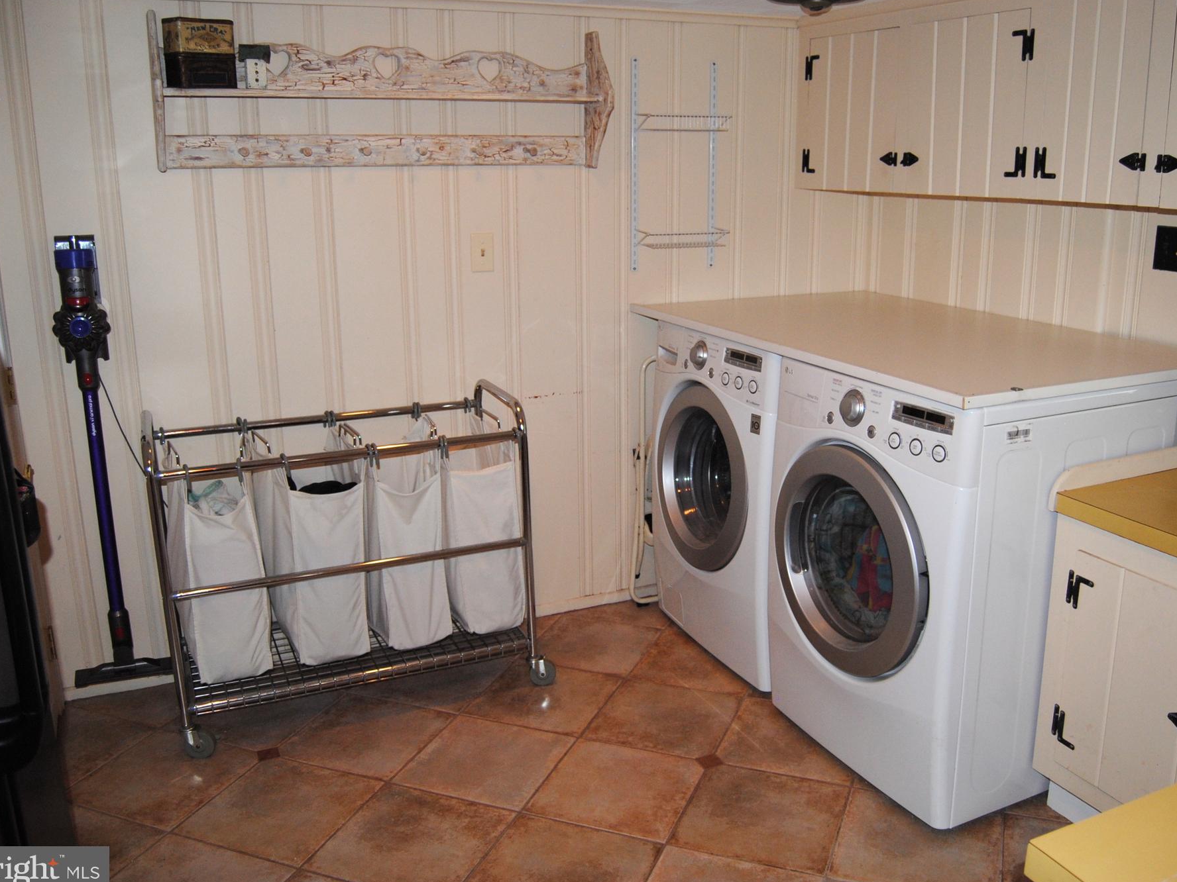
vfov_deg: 46.8
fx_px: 1020
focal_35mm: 30
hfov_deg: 59.9
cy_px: 440
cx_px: 640
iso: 400
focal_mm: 18
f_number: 4
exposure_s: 1/60
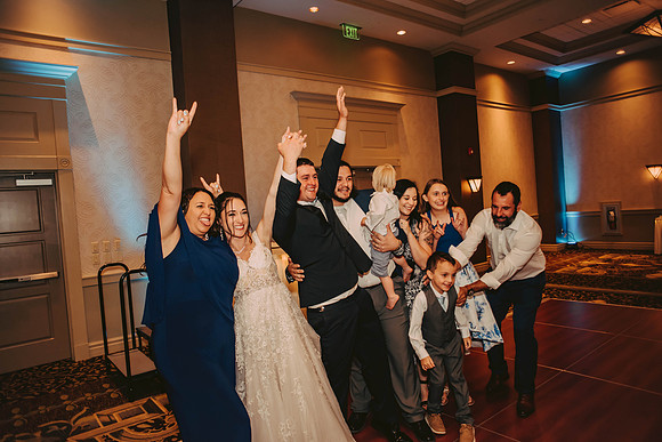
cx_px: 331
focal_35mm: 24
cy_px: 221
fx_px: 441
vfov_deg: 53.2
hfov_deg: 73.7
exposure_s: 1/125
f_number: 2.8
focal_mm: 24
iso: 800
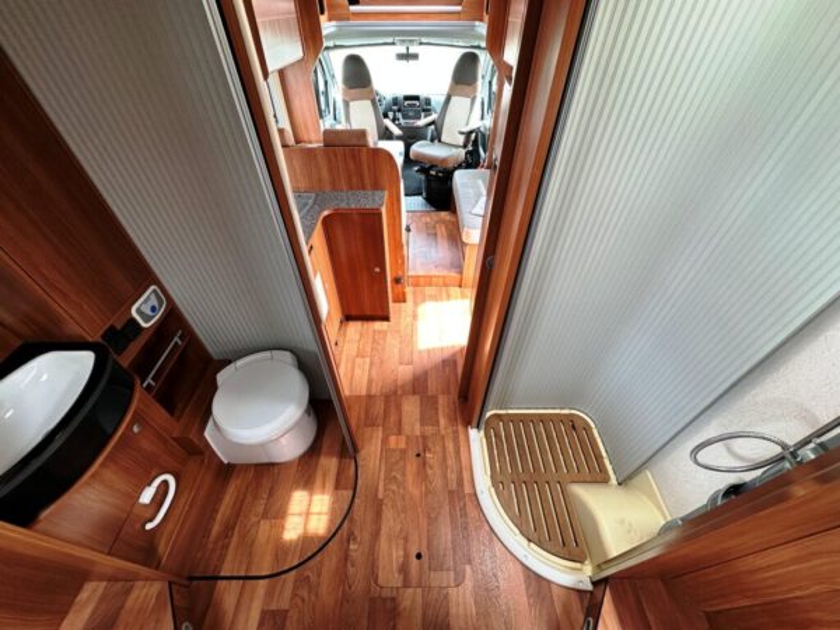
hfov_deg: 102.1
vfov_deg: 85.7
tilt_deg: -45.2
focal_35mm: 14
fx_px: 340
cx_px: 420
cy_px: 315
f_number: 2.2
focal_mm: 2.22
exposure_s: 1/99
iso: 100
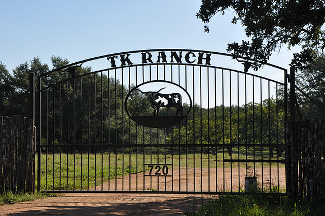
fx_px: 744
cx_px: 162
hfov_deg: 24.6
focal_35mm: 82
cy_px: 108
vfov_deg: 16.5
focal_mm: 55
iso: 200
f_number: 14
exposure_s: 1/200
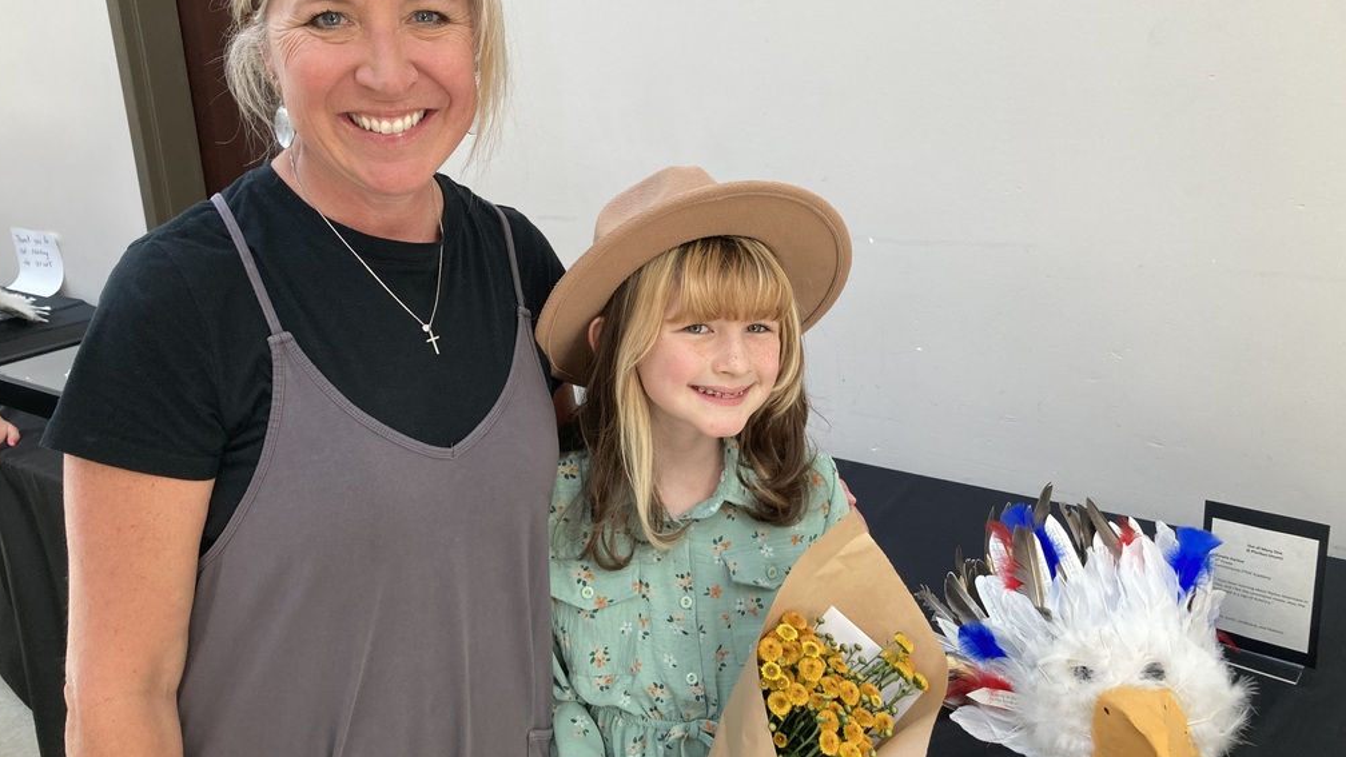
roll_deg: +2.7
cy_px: 320
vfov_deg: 37.7
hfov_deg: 62.6
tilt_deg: -13.9
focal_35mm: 31
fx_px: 1106
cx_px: 664
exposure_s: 1/60
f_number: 1.8
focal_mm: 3.99
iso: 50
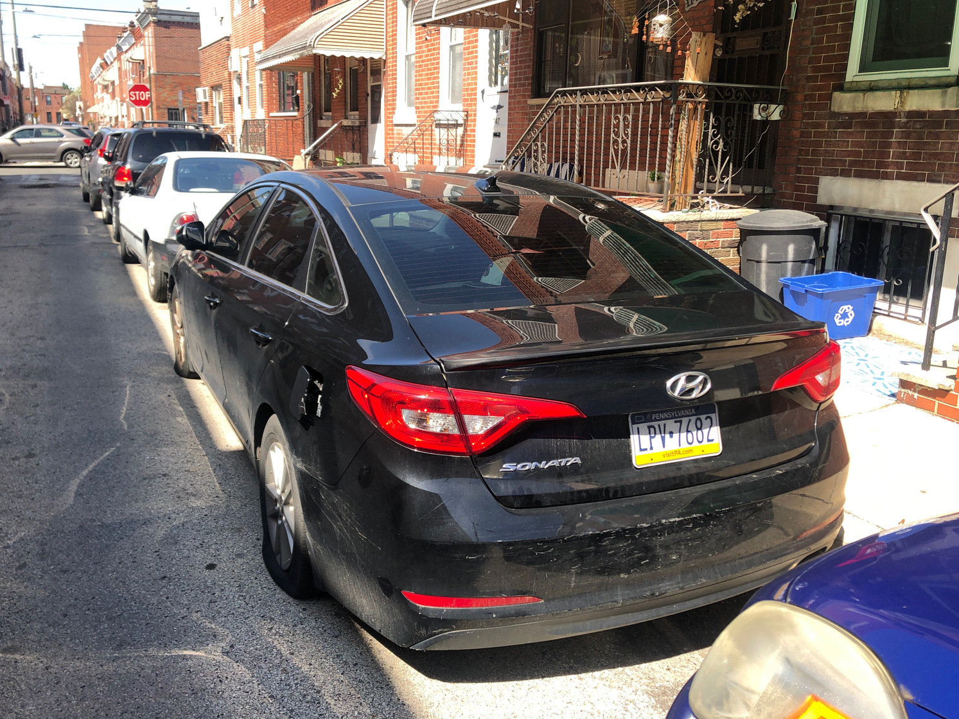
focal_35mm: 30
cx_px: 448
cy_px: 340
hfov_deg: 59.9
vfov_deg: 46.8
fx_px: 831
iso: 20
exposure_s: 1/534
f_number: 1.8
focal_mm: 4
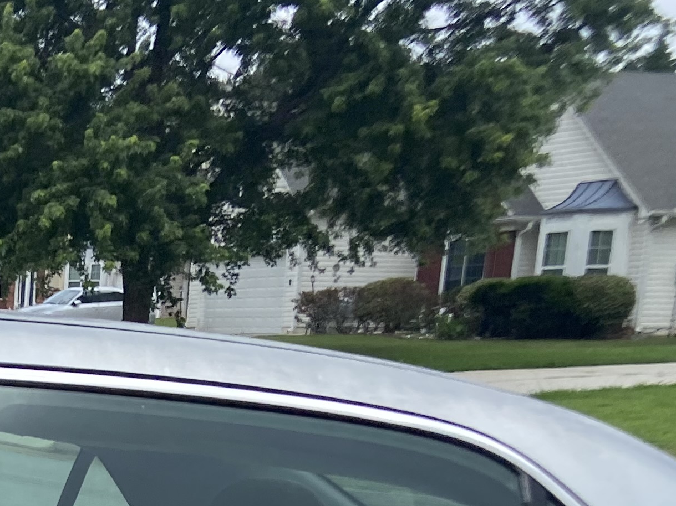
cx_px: -172
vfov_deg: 15.6
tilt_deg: -16.8
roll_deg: -2.0
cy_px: 790
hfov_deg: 20.9
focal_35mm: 86
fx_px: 1679
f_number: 1.8
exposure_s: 1/2183
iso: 32
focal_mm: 4.25
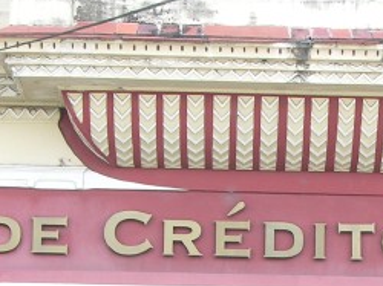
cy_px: 405
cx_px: 331
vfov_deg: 7.1
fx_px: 2266
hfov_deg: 9.6
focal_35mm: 205
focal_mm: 12.7
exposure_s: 1/74.2
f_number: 3.8
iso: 50
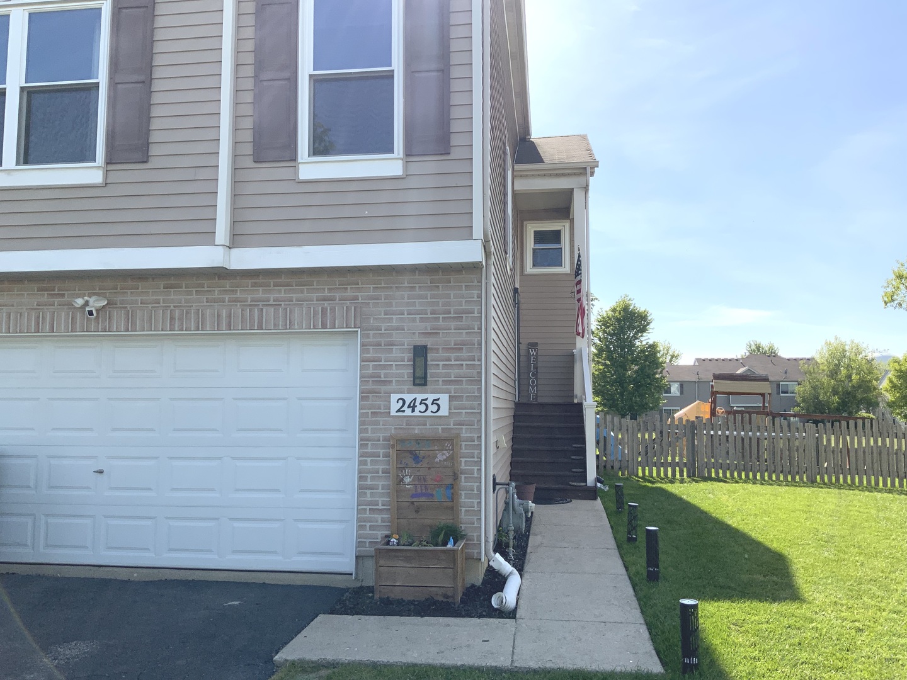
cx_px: 454
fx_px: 760
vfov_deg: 48.2
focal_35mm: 29
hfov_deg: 61.7
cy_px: 340
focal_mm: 3
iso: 16
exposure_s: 1/1912
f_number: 1.8
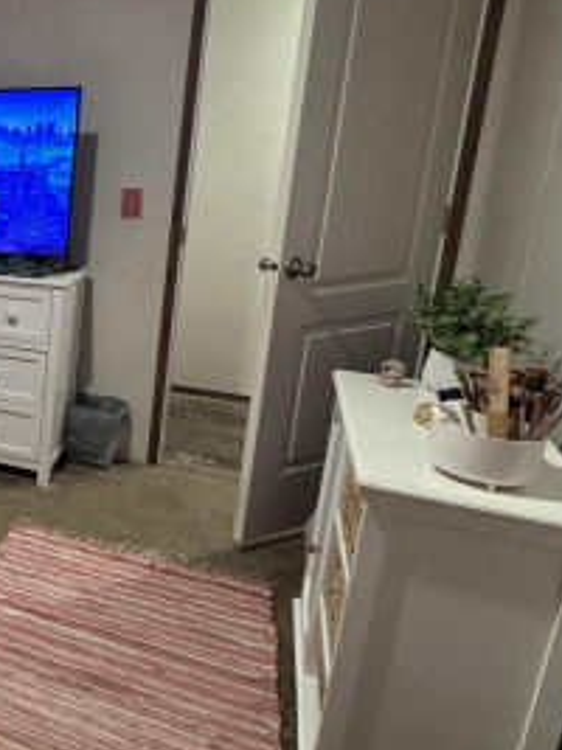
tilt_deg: -13.9
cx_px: -223
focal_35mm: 35
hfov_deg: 29.6
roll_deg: +0.3
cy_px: 312
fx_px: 758
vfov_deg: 52.4
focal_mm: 2.22
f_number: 2.2
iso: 320
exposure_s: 1/60
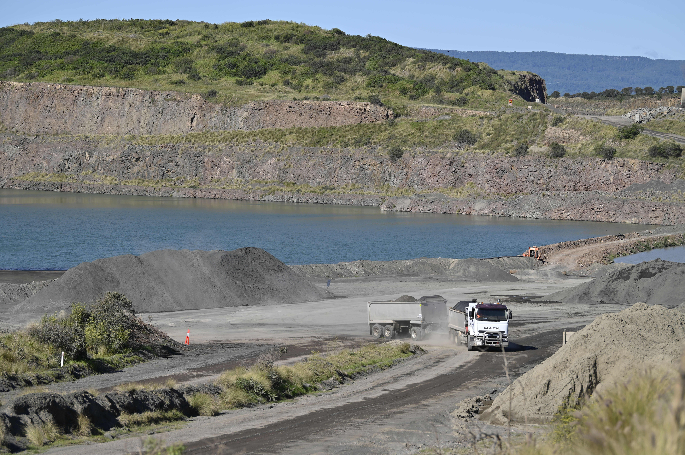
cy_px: 228
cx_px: 342
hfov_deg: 18.6
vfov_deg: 12.4
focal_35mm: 110
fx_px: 2092
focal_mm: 110
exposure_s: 1/1000
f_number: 4
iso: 50
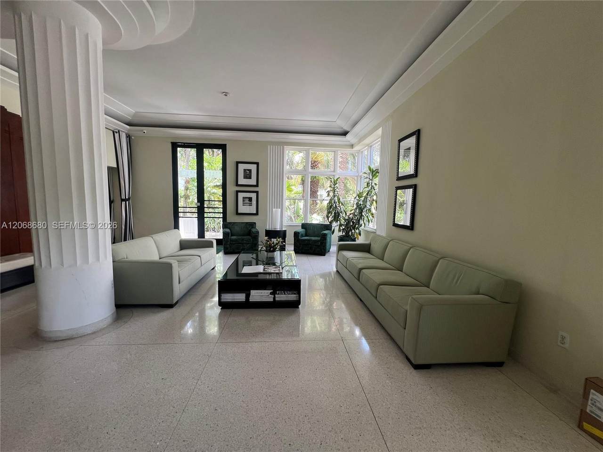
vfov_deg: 89.9
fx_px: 226
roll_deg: -2.4
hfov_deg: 106.2
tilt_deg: -6.3
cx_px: 302
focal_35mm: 13
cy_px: 226
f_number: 1.8
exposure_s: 1/99
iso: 50
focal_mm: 1.57
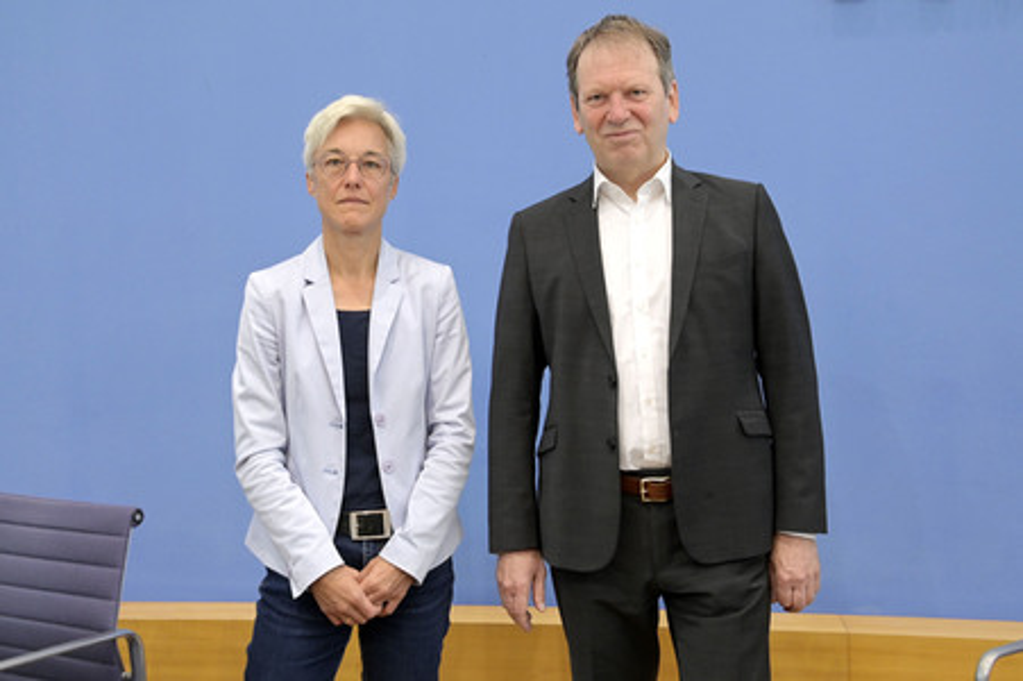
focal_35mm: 44
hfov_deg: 44.5
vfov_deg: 30.5
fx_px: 1249
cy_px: 340
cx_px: 512
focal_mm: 44
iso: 5000
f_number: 5.6
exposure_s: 1/640
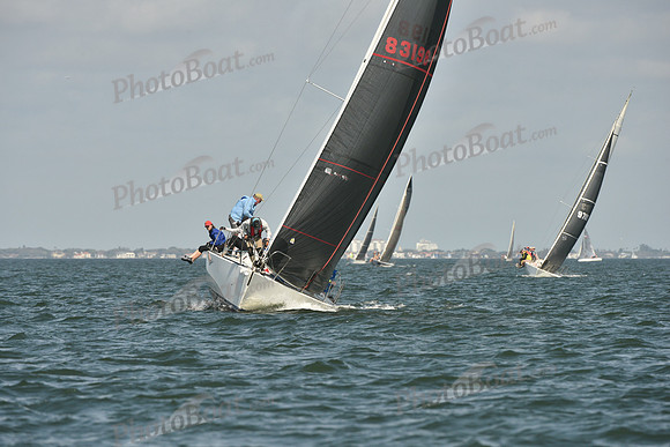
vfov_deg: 3.4
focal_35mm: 400
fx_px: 7446
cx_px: 335
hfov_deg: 5.2
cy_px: 224
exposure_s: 1/1250
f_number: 9
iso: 400
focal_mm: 400
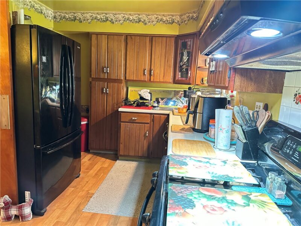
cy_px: 113
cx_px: 150
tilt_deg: -9.0
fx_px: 209
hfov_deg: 71.6
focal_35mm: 24
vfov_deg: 56.8
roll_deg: -3.6
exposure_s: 1/30
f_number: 1.78
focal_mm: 6.86
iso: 1250
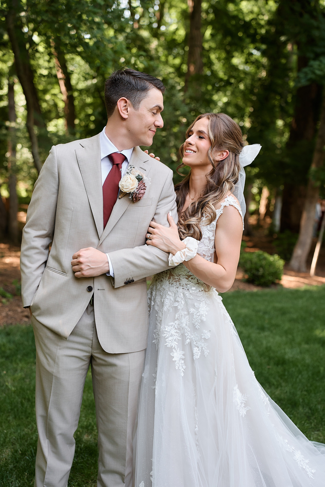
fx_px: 677
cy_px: 244
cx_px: 162
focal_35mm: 50
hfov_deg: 27.0
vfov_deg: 39.6
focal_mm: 50
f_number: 2.8
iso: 500
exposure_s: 1/320
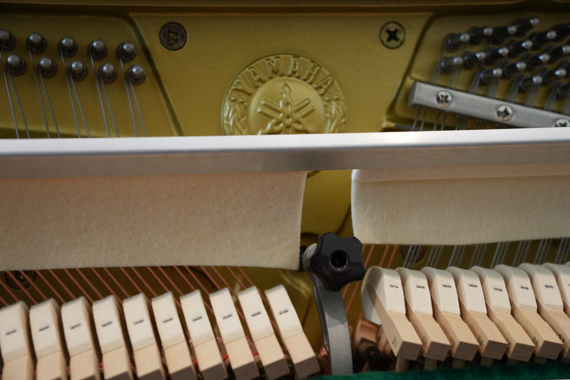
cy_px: 190
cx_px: 285
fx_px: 973
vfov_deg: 22.1
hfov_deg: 32.6
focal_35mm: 62
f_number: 2.8
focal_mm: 41
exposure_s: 1/160
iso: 2000
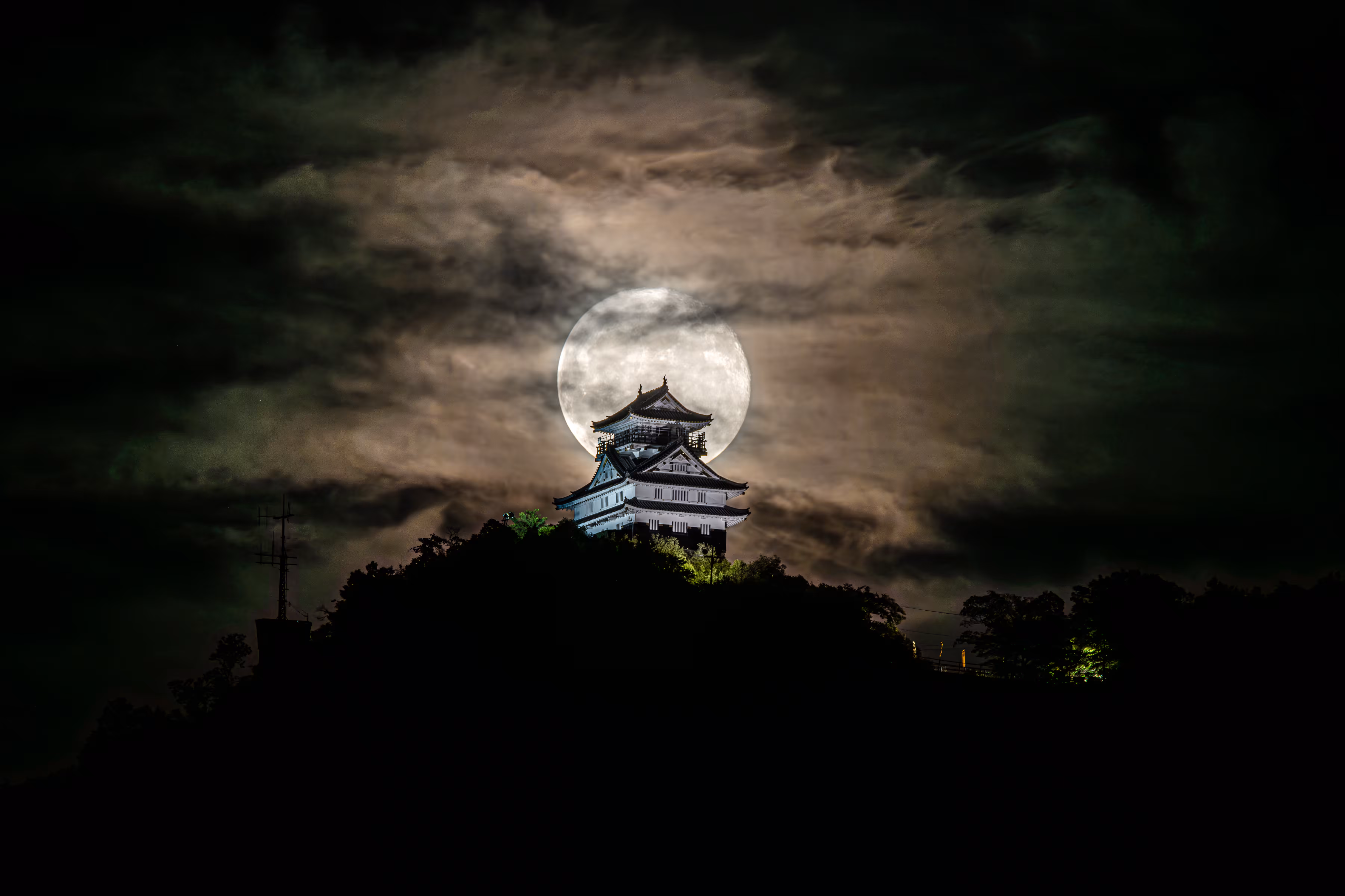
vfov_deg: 2.5
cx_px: 672
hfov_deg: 3.7
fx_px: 20547
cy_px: 448
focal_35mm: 550
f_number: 10
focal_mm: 550
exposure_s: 1/2.5
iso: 64
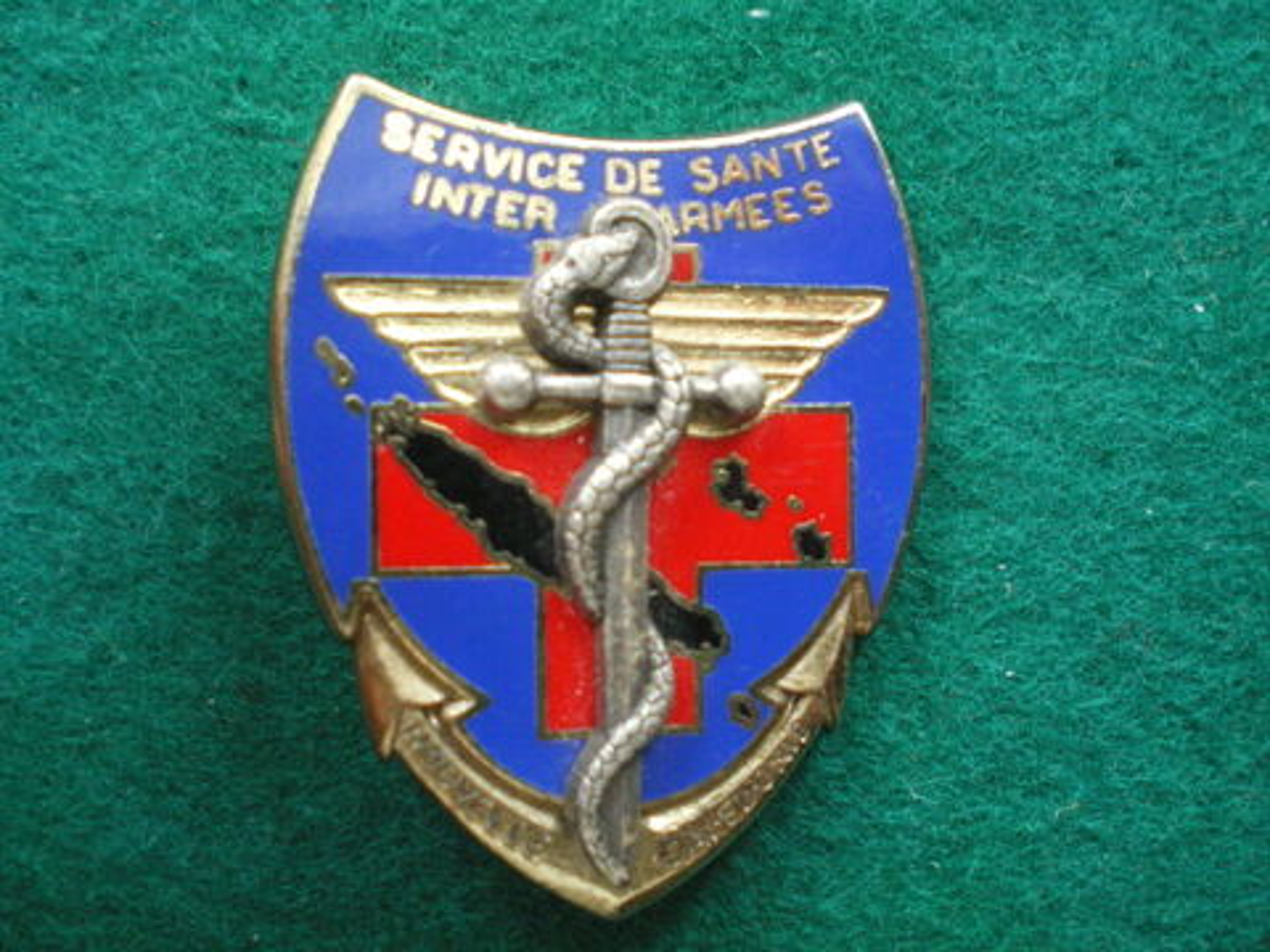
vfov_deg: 37.7
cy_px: 476
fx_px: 1394
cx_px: 635
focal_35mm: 38
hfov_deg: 49.0
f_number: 3.1
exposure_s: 1/20
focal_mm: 6.3
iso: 400
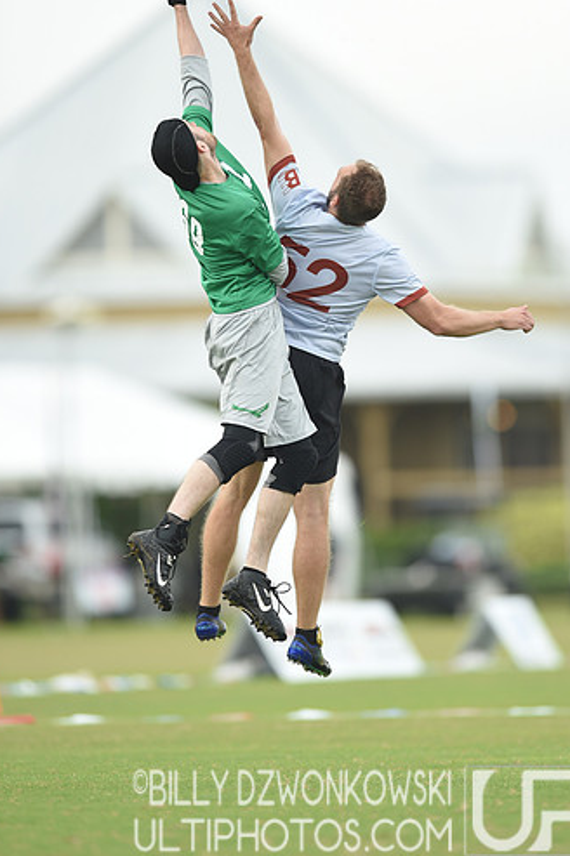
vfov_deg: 4.4
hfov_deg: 2.9
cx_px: 297
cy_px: 375
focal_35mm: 471
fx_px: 11201
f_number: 2.8
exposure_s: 1/800
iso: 200
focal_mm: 400
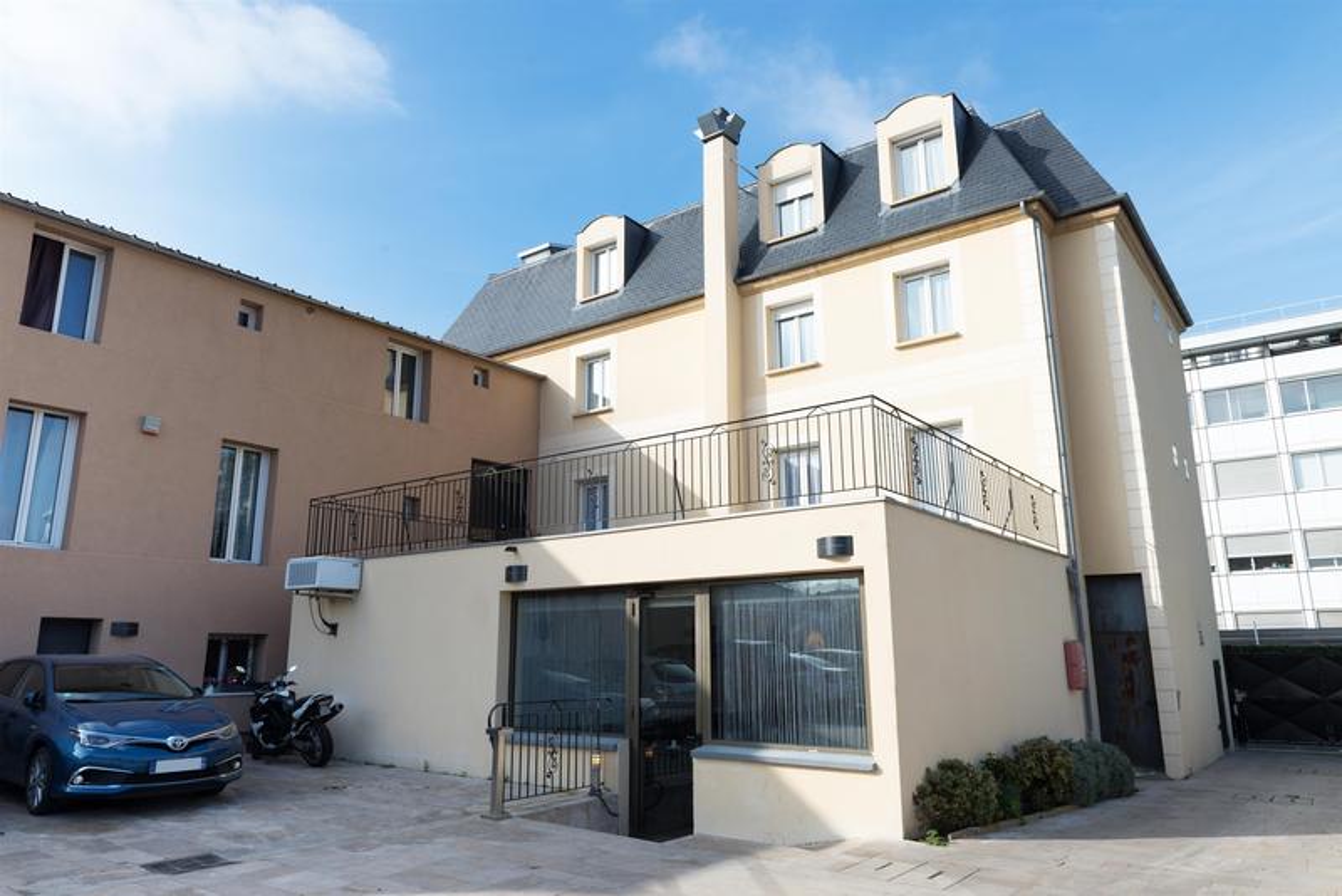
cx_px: 671
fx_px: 895
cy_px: 448
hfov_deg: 73.7
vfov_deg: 53.2
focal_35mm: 24
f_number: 9
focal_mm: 24
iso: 100
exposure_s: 1/200
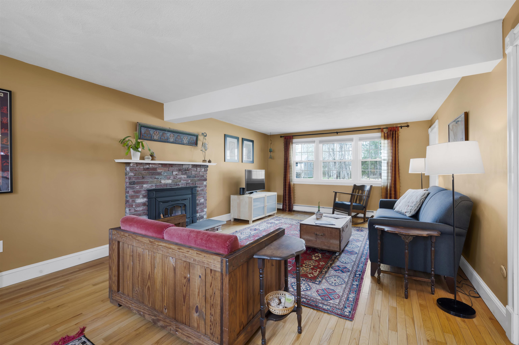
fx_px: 216
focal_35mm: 15
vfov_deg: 77.2
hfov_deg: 100.4
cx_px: 260
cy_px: 172
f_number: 7.1
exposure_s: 1/3
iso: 250
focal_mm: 15
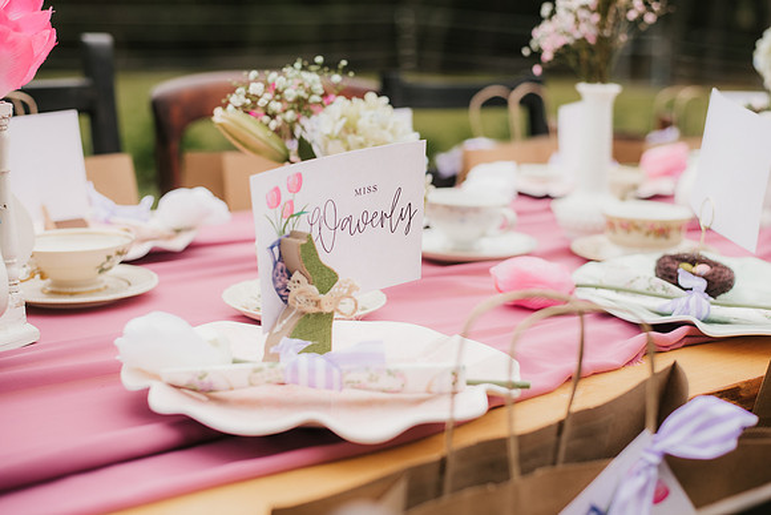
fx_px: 1071
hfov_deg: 39.6
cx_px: 386
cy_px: 258
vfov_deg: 27.0
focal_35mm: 50
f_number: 2.8
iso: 100
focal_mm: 50
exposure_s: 1/1000
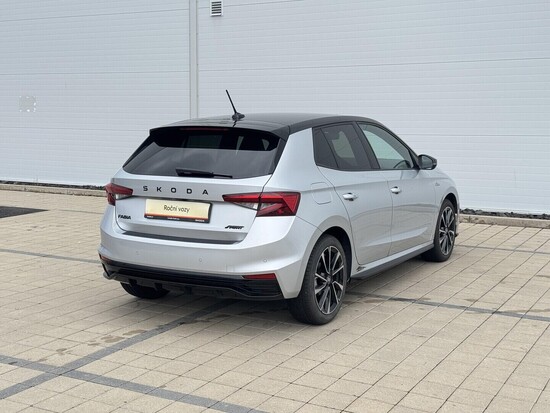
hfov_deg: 39.6
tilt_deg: -5.5
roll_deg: +0.1
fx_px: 763
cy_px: 206
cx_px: 275
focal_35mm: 48
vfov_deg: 30.3
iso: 64
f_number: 1.78
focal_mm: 6.76
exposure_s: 1/980
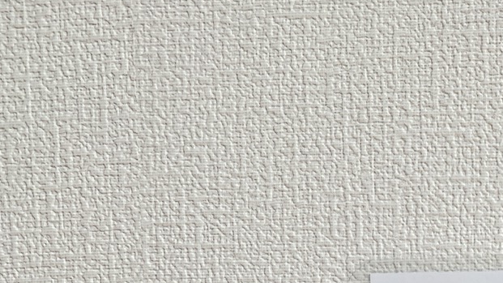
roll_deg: +0.1
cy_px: 427
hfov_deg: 25.8
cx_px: 609
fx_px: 973
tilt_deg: -2.5
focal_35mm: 73
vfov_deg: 15.3
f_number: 1.8
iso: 64
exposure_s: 1/121
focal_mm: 4.25
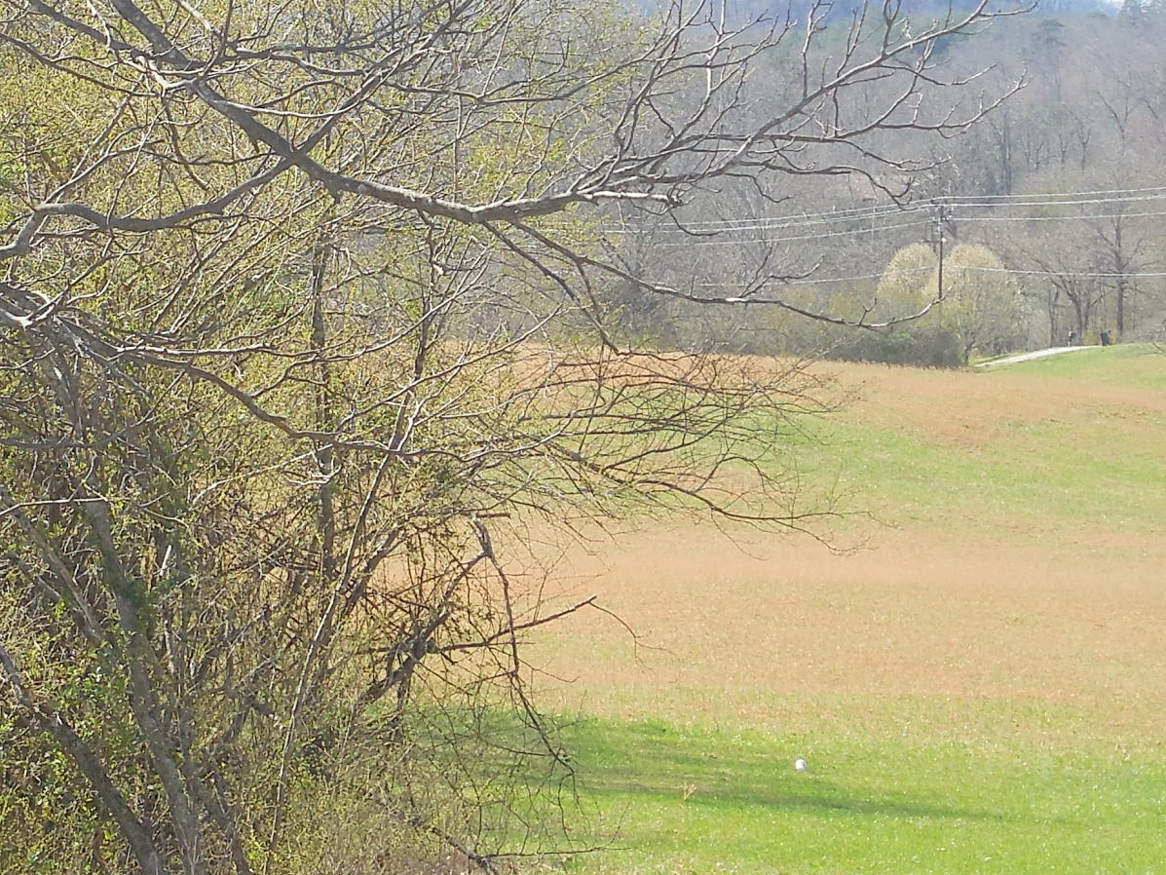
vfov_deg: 6.7
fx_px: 7512
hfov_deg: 8.9
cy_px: 320
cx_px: 348
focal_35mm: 223
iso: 125
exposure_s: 1/250
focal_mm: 16
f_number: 4.6
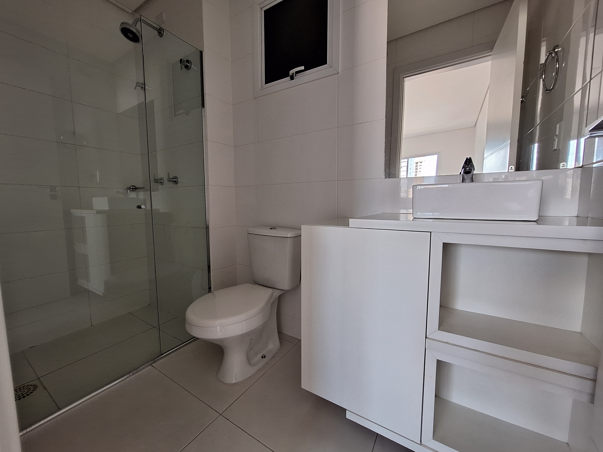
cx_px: 302
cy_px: 226
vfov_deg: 89.9
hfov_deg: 106.2
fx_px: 226
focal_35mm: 13
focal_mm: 1.74
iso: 100
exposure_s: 1/40
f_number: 2.2
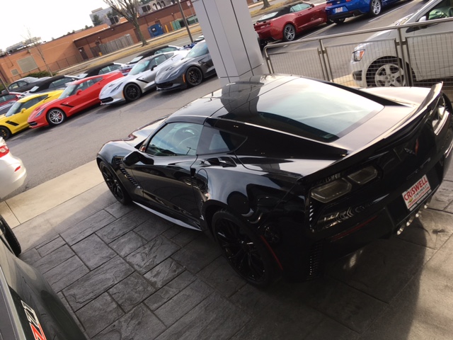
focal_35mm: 29
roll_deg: +20.7
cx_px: 226
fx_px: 380
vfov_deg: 48.2
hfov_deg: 61.7
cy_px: 170
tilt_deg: -21.3
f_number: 2.2
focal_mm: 4.15
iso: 25
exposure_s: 1/340
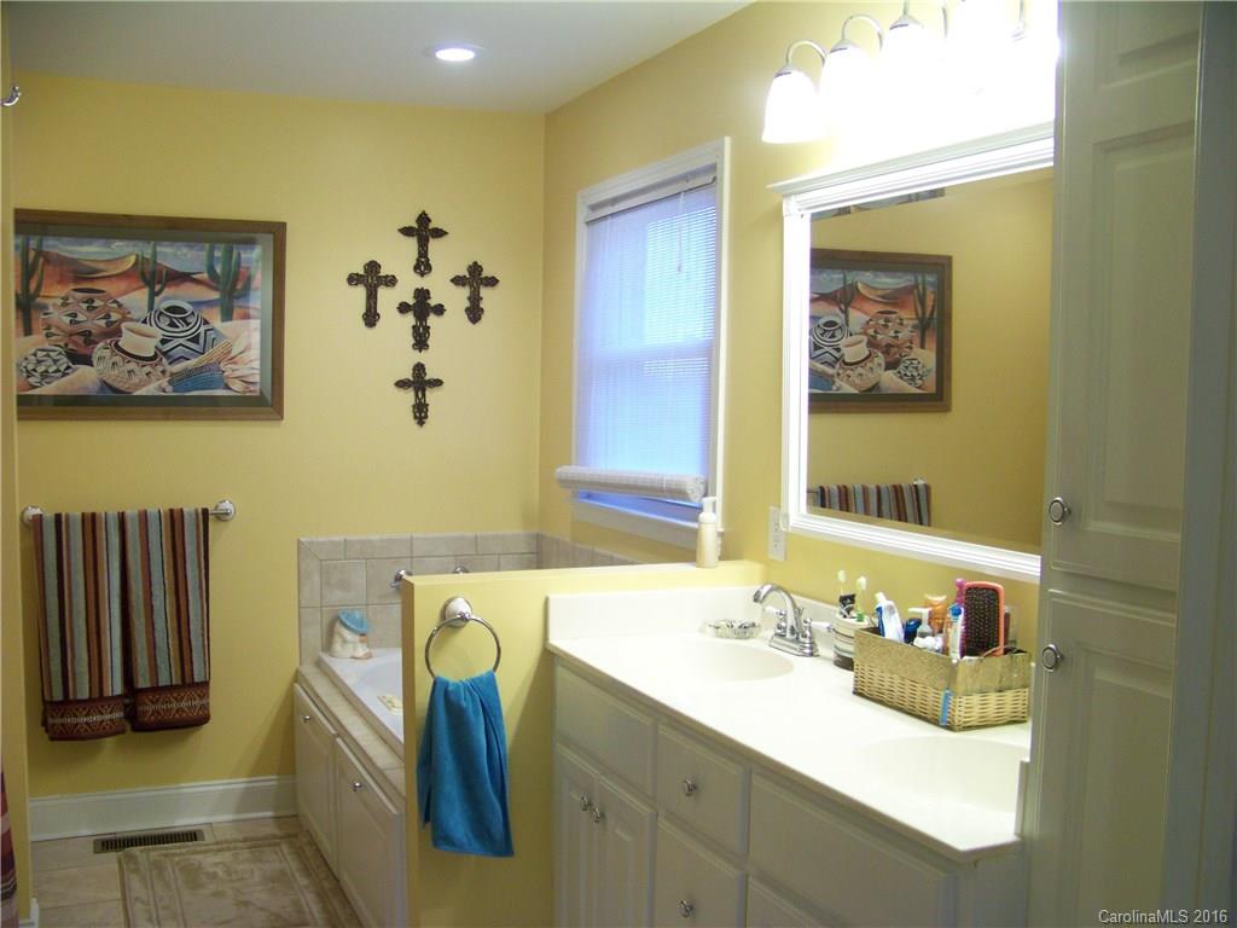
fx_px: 1286
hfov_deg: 51.4
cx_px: 618
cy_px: 464
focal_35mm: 36
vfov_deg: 39.7
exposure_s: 1/30
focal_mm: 5.85
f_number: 2.8
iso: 165
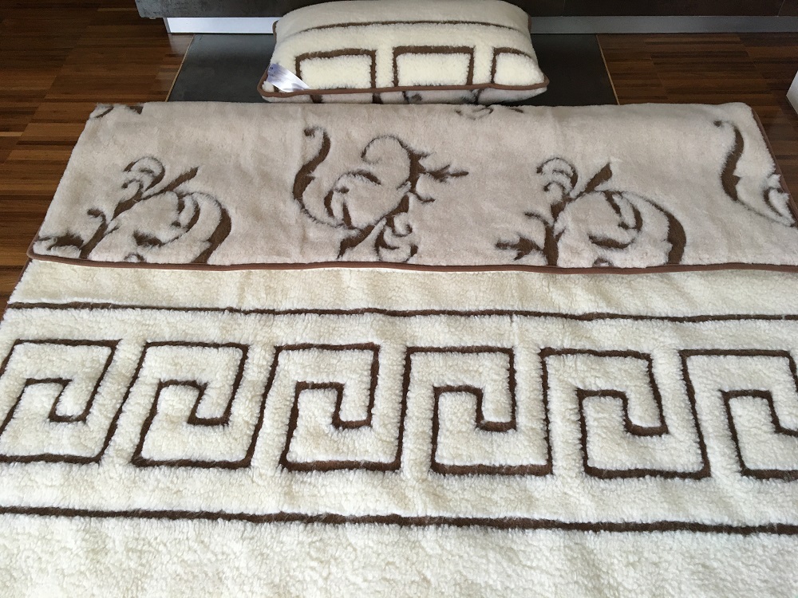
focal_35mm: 29
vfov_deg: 48.2
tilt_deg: -49.7
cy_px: 299
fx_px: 669
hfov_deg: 61.7
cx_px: 399
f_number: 2.2
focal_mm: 4.15
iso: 125
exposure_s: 1/33
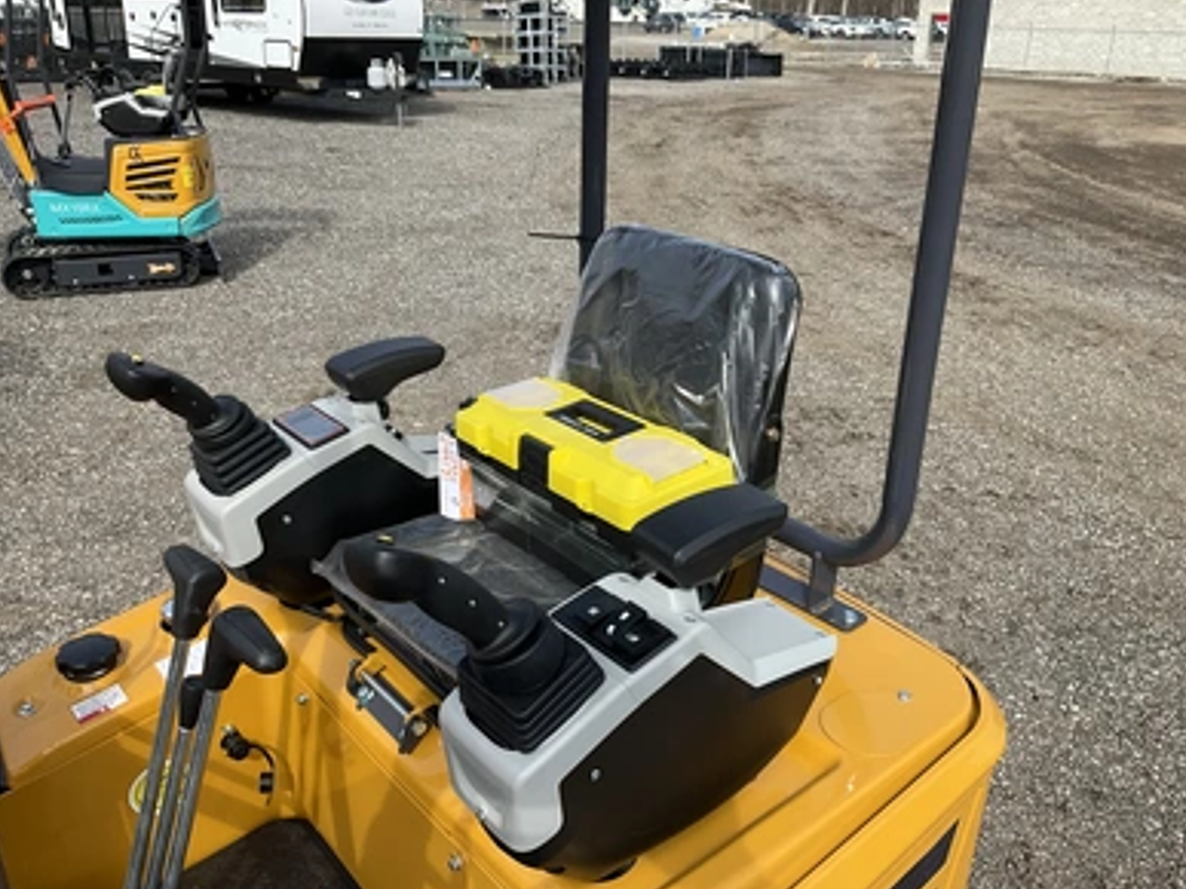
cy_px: 438
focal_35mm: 30
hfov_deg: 60.0
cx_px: 582
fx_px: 1028
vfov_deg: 46.8
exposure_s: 1/1451
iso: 25
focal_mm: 3
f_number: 1.8
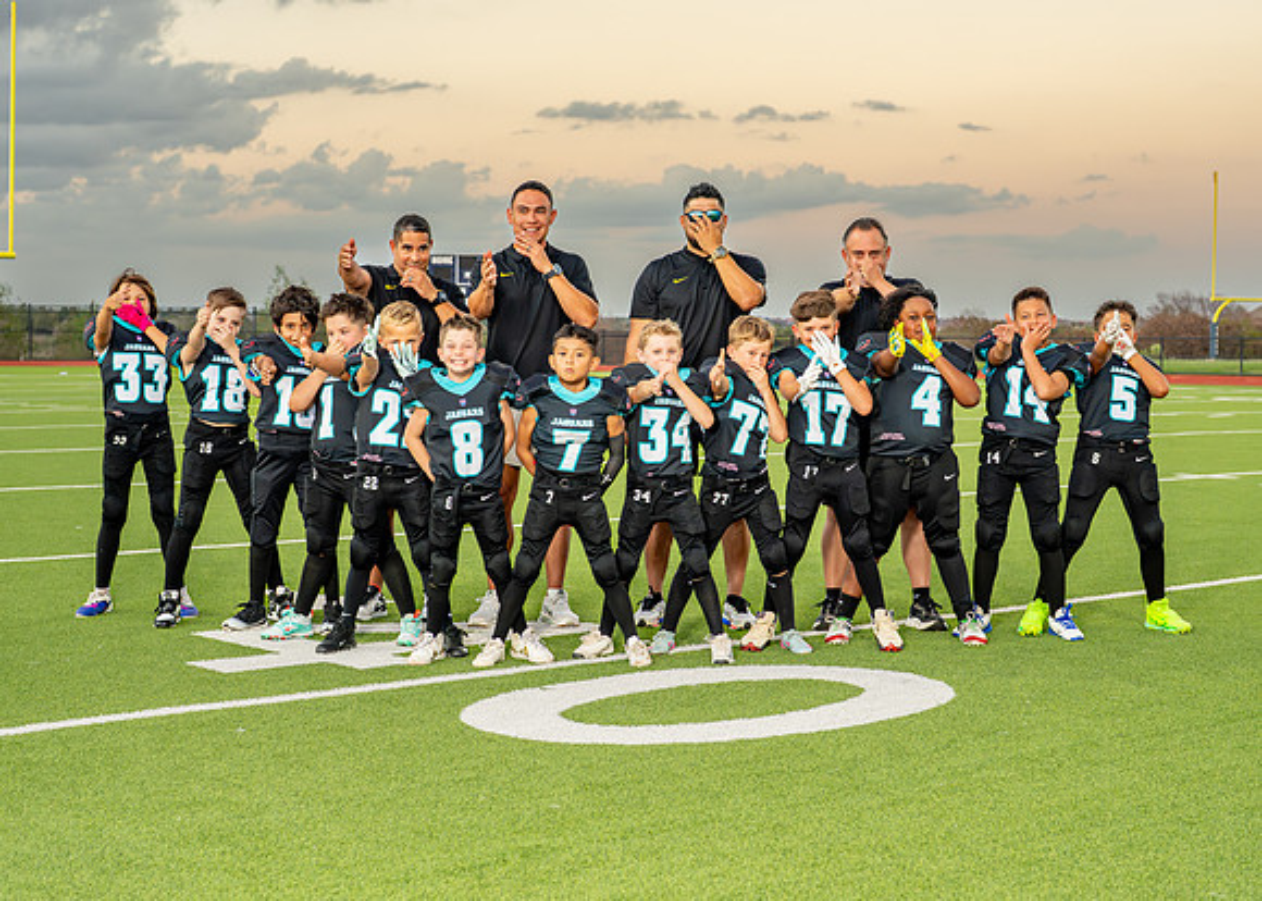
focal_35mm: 65
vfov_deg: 21.9
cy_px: 447
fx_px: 2326
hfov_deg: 30.4
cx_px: 622
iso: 1250
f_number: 4
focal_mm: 50
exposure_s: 1/400
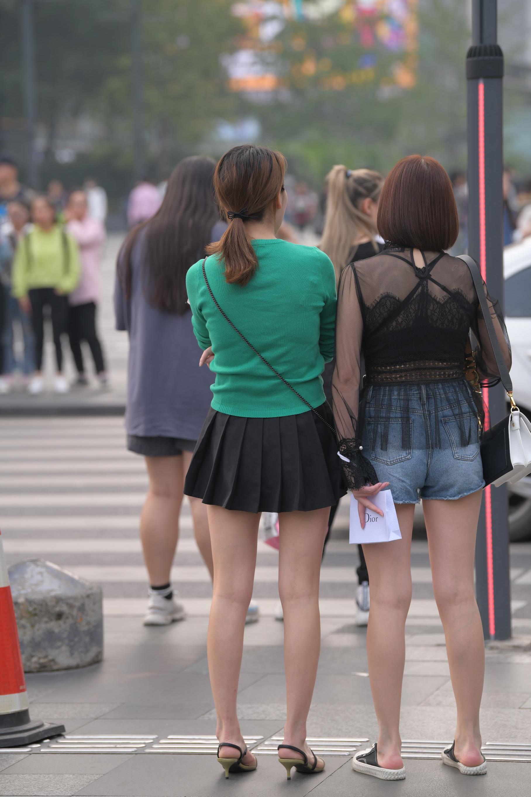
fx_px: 3208
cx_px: 266
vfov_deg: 14.2
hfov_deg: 9.5
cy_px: 398
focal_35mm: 145
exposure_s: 1/500
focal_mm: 145
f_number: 4
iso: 320
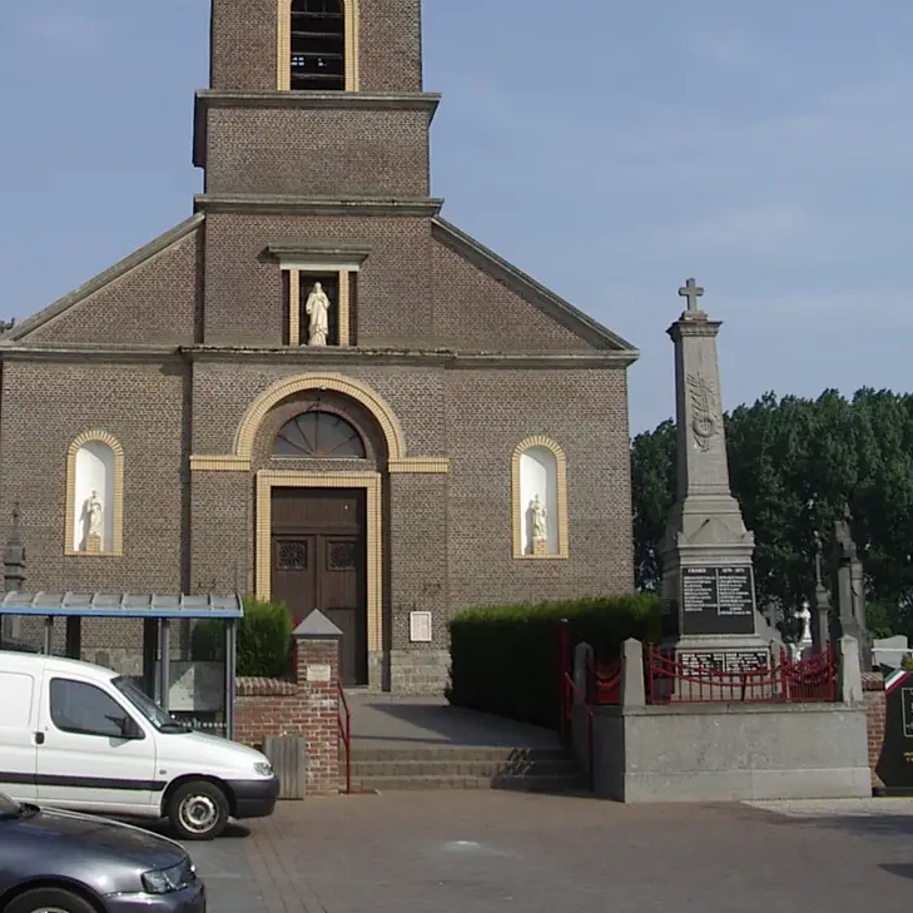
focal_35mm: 59
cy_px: 132
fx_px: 1761
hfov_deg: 28.9
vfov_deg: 28.2
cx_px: 334
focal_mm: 5.8
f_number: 4.8
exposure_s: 1/400
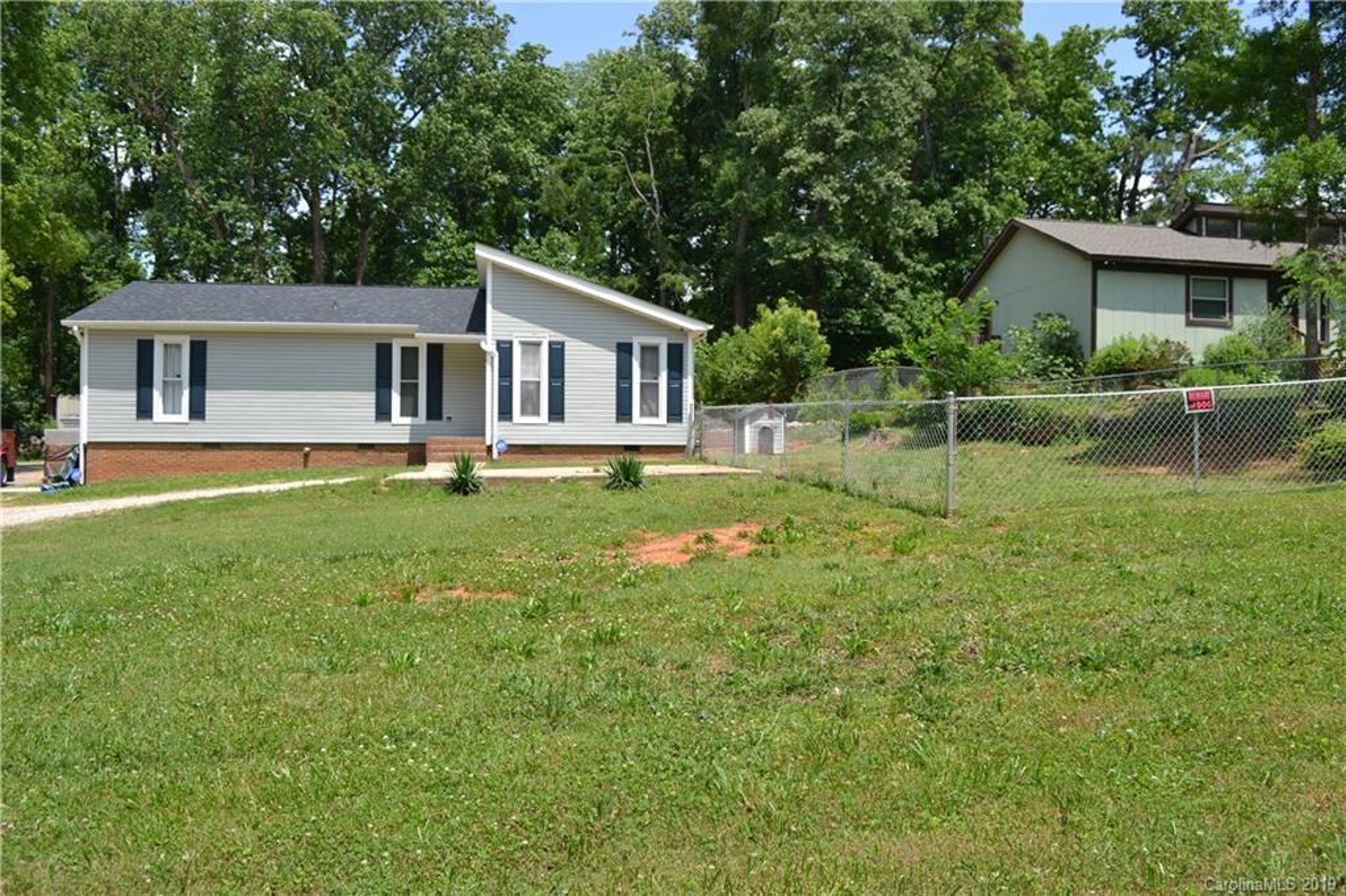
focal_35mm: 27
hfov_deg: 67.4
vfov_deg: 47.9
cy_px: 448
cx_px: 673
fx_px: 1009
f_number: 7.1
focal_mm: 18
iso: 100
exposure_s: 1/200
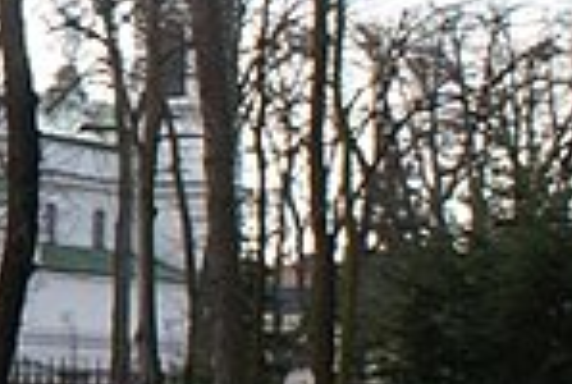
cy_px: 180
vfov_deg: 7.6
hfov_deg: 10.2
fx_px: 2882
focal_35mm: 181
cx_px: -660
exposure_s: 1/160
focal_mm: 20
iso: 100
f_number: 6.3
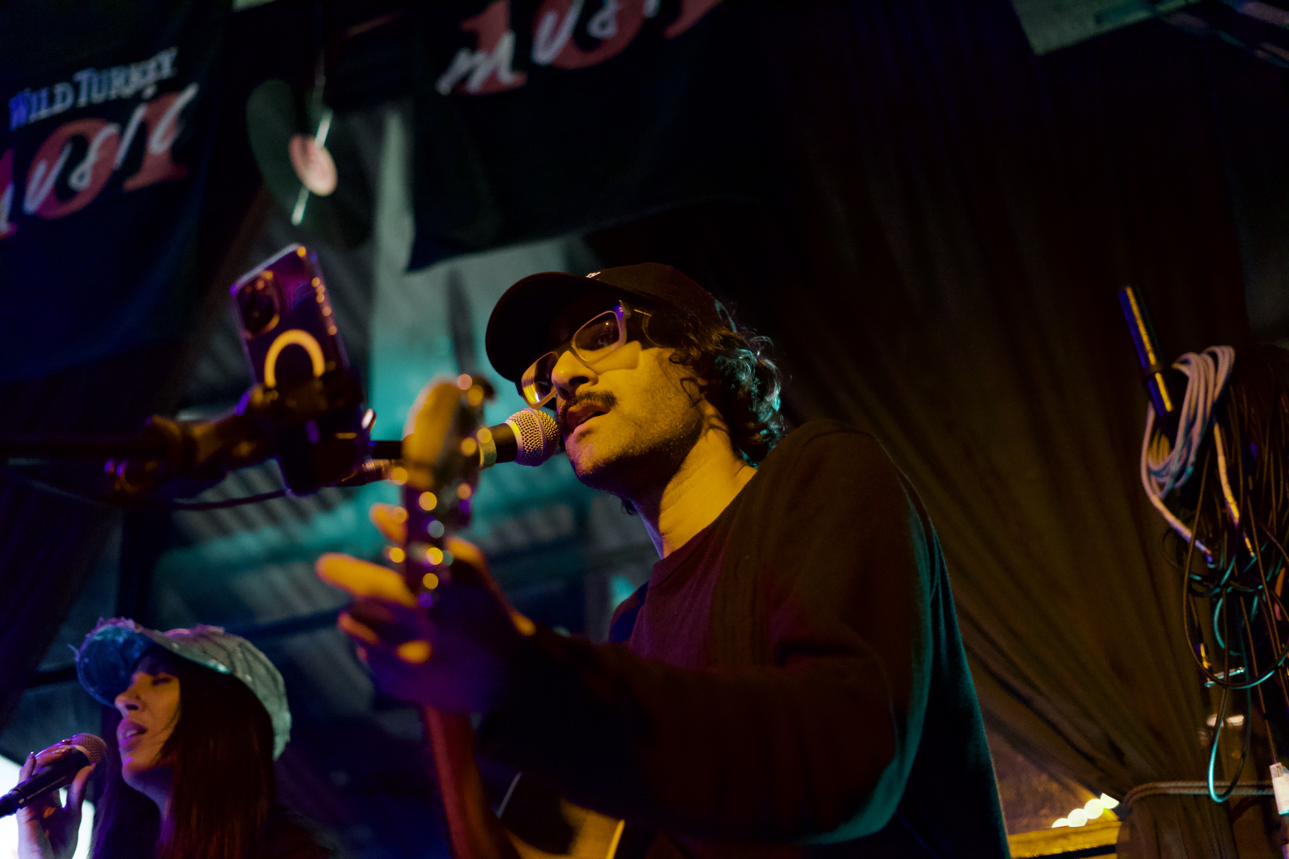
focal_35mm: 50
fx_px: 1790
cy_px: 430
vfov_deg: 27.0
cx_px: 644
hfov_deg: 39.6
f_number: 1.8
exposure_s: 1/80
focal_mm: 50
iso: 2500
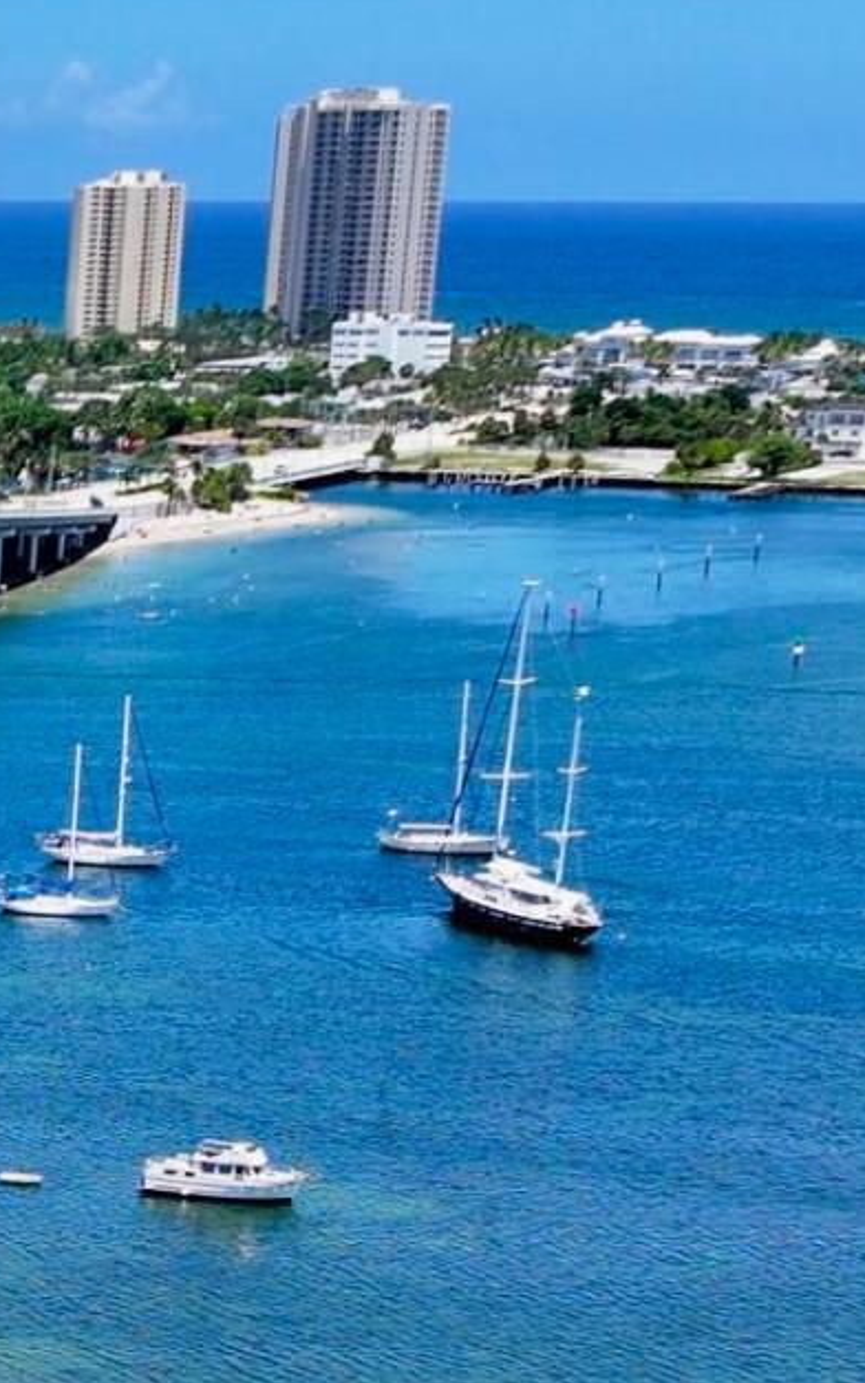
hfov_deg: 10.1
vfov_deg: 17.2
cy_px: 1544
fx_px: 4412
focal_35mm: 117
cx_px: -1047
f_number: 2.8
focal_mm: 12.29
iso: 100
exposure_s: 1/320
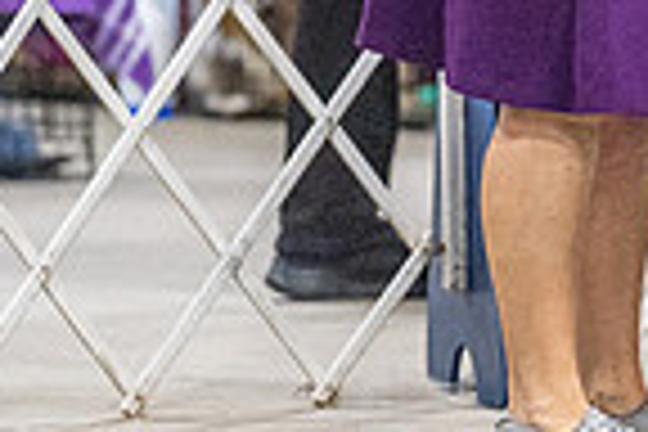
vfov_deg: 2.1
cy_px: -65
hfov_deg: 3.2
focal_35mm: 642
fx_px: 11555
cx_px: 922
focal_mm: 159
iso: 6400
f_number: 3.2
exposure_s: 1/320
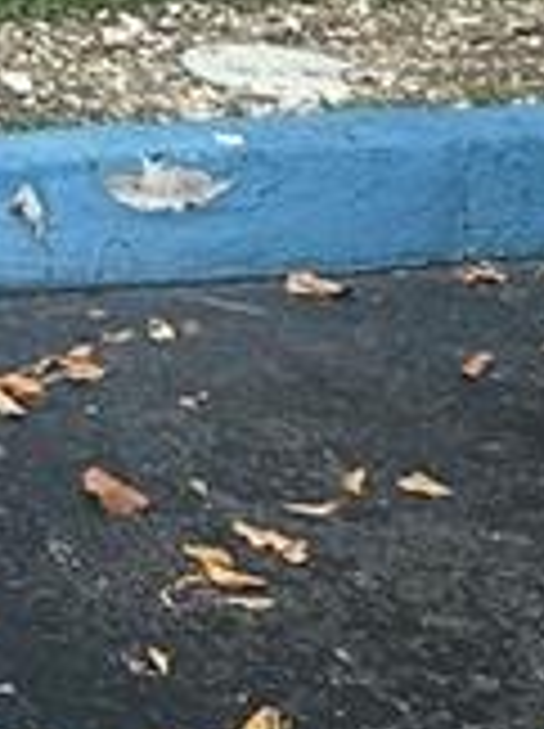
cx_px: -1398
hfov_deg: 6.9
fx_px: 3740
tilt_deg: +3.5
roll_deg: +1.2
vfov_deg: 9.2
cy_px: -1336
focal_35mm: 178
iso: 80
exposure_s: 1/4184
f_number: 1.78
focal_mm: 6.86
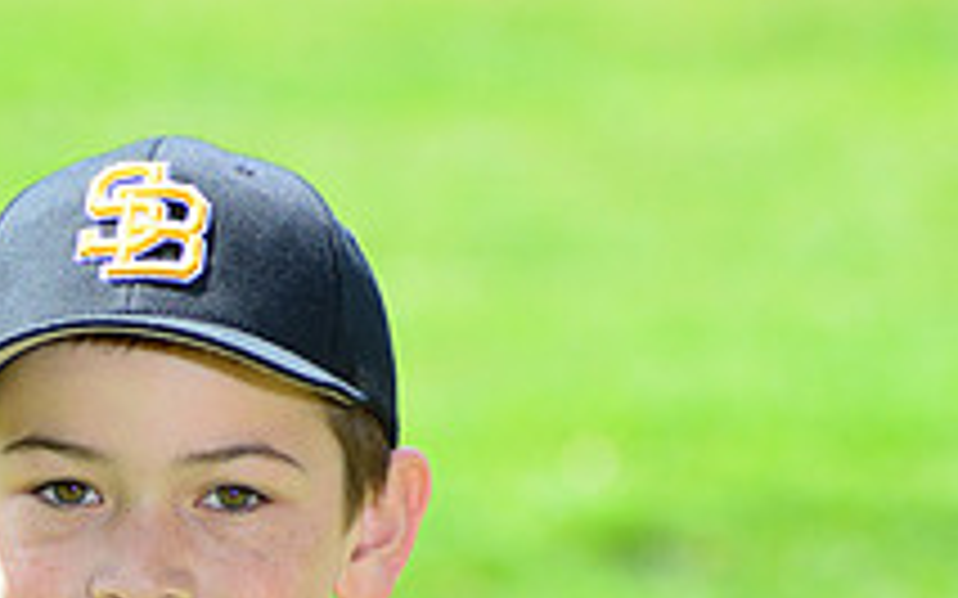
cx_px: 139
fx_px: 14513
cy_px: 789
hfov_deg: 3.8
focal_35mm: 556
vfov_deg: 2.4
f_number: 8
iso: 200
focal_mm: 200
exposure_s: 1/200
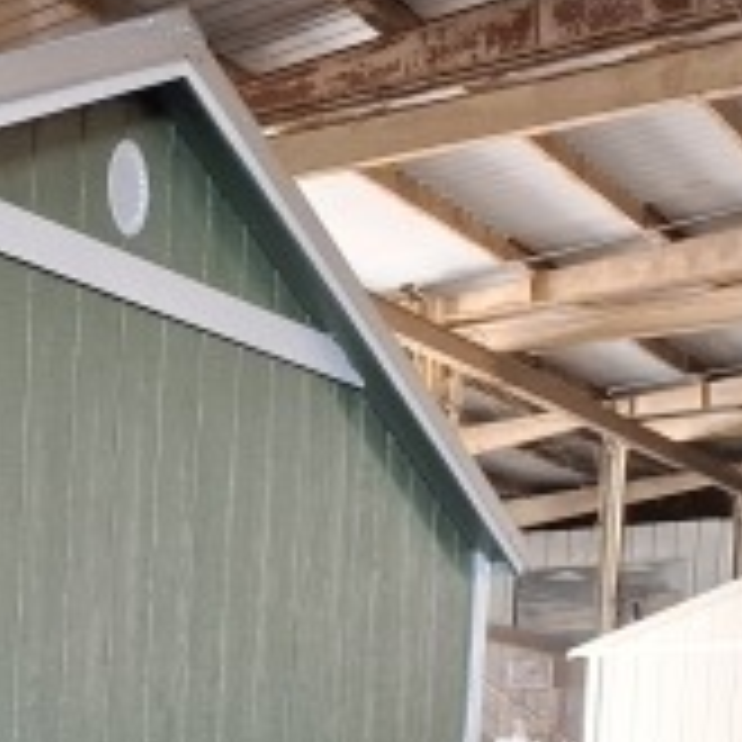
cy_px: 989
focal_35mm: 79
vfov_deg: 20.0
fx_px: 1916
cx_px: -585
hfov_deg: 17.7
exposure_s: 1/40
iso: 320
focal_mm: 5.54
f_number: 1.8
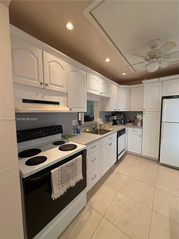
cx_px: 90
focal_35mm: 14
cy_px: 120
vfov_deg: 102.1
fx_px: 97
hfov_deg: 85.7
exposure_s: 1/120
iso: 320
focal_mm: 2.22
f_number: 2.2
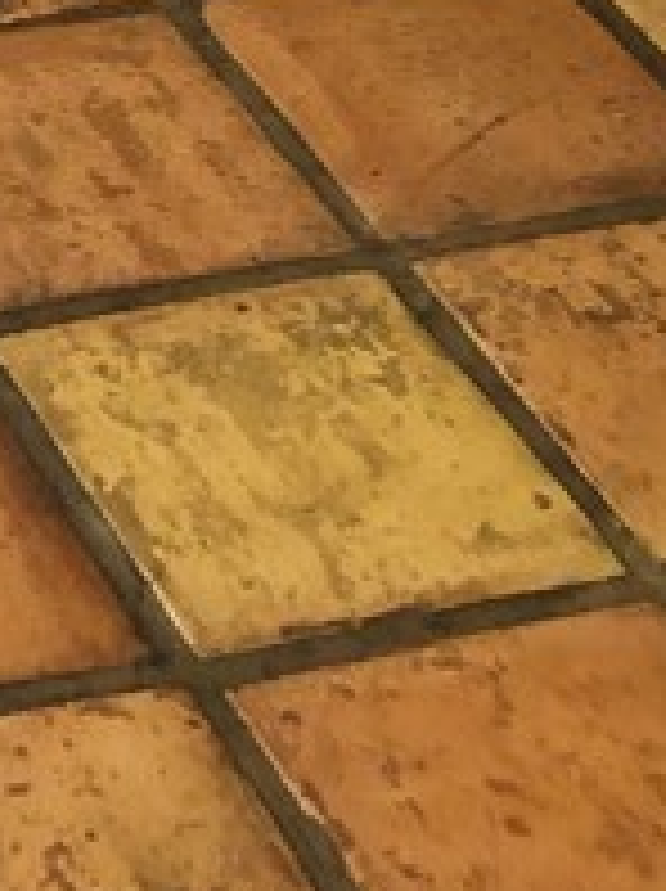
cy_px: -990
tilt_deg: -18.8
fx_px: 3728
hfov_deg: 9.5
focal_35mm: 145
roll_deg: -1.8
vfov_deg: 11.9
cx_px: -657
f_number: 1.8
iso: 64
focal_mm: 3.99
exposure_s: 1/15
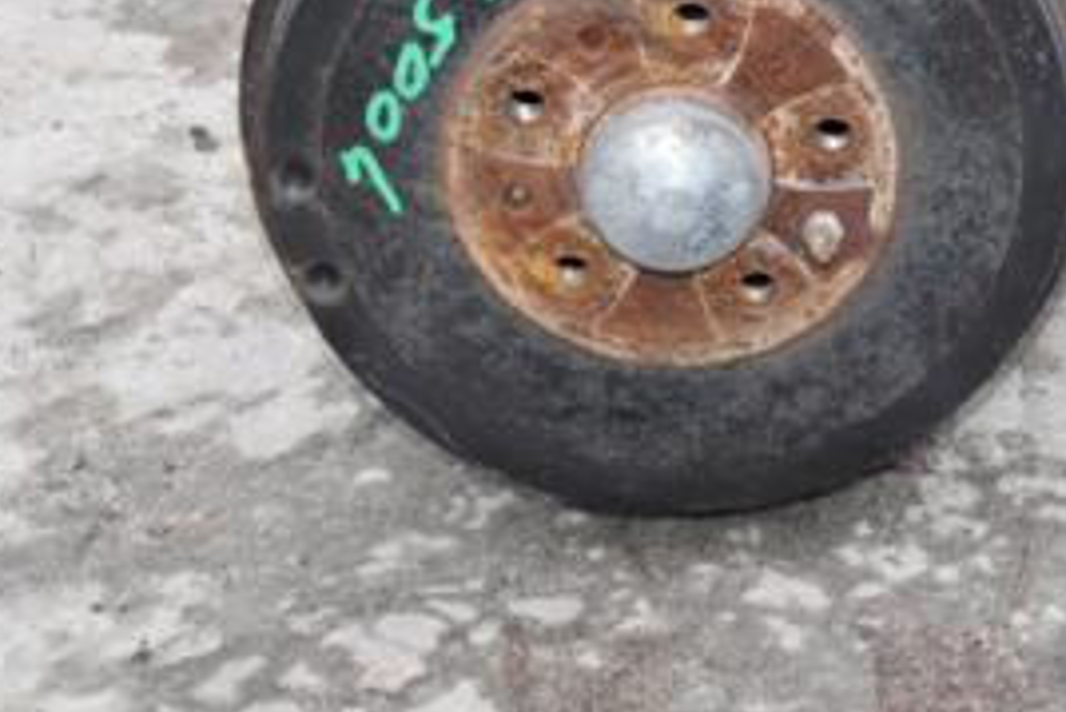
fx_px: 4177
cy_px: 84
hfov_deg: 14.2
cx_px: 1165
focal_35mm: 141
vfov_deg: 9.7
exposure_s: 1/200
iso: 800
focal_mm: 42
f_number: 7.1
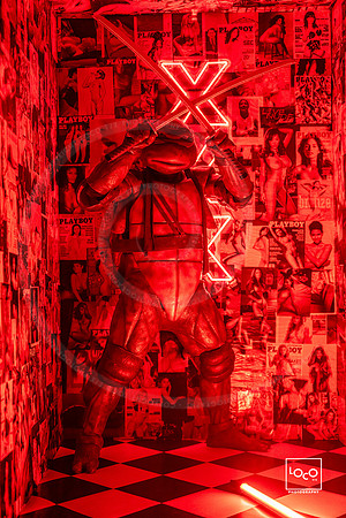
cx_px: 173
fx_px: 721
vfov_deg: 39.6
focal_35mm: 50
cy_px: 259
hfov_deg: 27.0
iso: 1250
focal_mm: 50
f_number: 1.6
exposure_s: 1/250
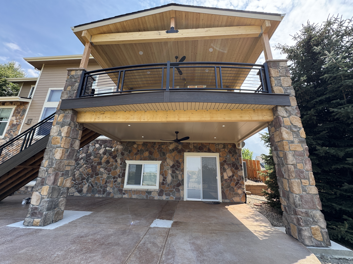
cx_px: 176
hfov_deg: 102.1
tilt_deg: +16.6
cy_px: 132
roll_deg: -1.5
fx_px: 143
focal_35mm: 14
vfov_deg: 85.7
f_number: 2.2
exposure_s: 1/405
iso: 40
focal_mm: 2.22
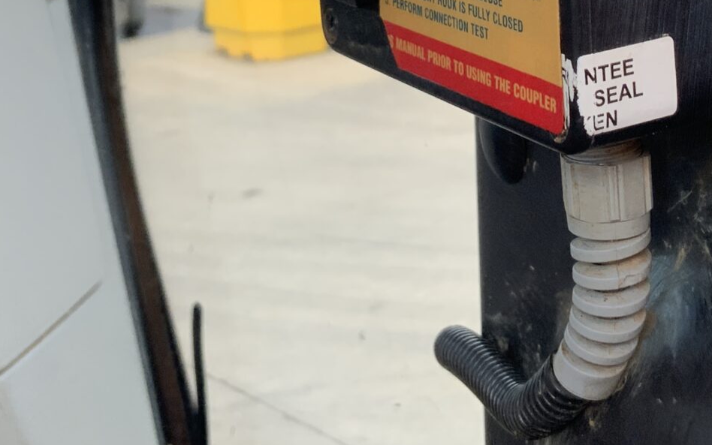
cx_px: 490
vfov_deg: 15.1
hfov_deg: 24.8
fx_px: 1611
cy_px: -113
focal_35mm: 83
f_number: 1.8
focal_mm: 3
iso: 16
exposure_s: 1/268
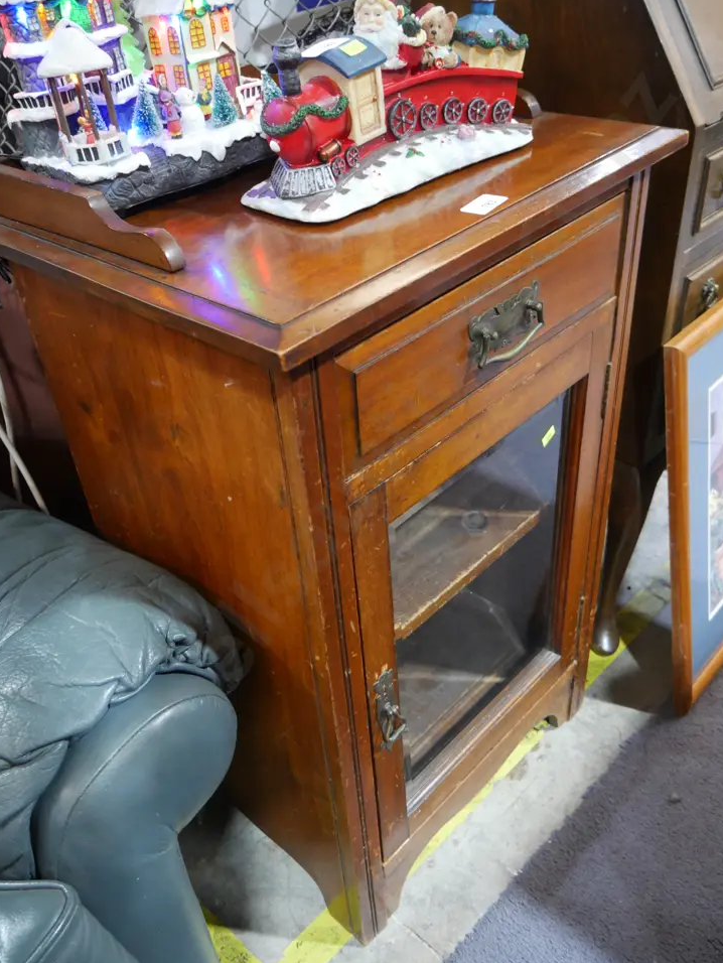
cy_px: 498
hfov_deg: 46.8
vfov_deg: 59.9
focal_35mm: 30
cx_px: 349
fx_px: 835
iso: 1600
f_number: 3.5
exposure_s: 1/60
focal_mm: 14
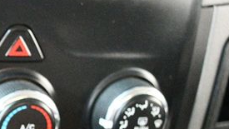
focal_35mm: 95
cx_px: 2
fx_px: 577
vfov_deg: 12.6
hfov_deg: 21.7
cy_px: 132
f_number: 4.2
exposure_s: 1/15
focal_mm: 26
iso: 12800
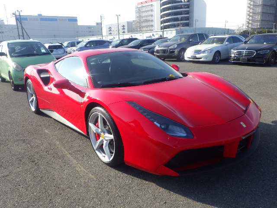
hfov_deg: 63.4
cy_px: 104
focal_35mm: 28
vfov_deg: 49.7
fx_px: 224
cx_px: 138
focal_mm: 5
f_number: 4.2
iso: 125
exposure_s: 1/500
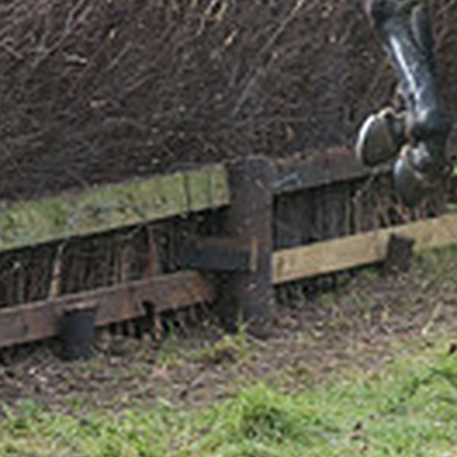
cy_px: 35
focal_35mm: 362
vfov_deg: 4.8
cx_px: 770
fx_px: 5407
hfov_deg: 4.8
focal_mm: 70
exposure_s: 1/1000
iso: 800
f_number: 2.8
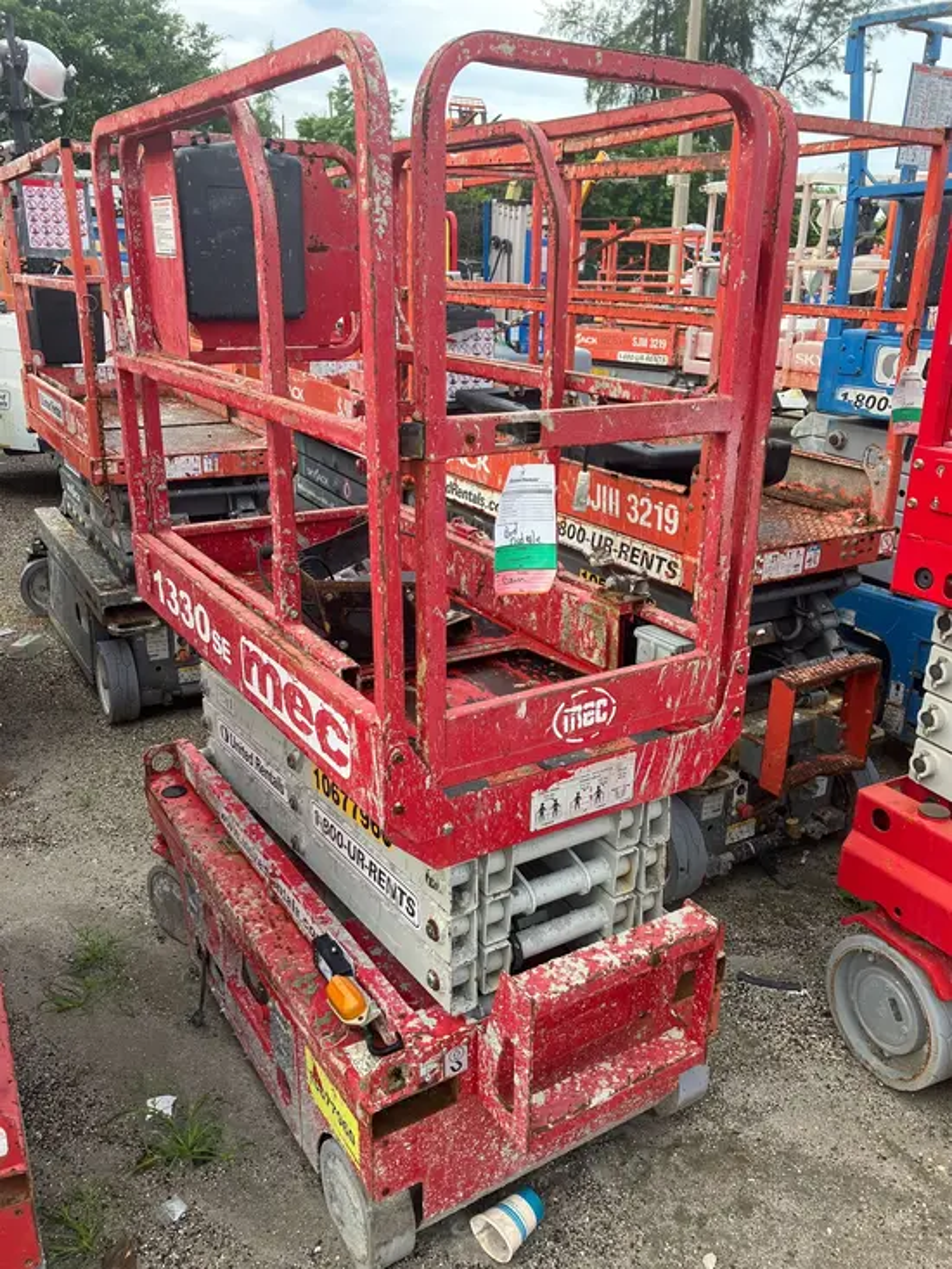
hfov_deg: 49.8
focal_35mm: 28
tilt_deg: -18.3
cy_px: 634
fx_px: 1026
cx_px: 476
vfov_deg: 63.4
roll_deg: -2.7
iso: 40
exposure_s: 1/170
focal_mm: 3.99
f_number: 1.8
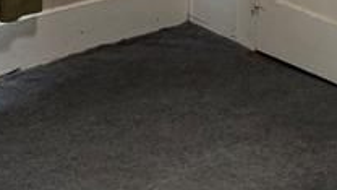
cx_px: 288
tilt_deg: -5.5
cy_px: -222
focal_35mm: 129
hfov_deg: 16.5
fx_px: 1153
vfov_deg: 8.7
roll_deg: -2.1
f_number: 1.78
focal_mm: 6.76
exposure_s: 1/60
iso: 200
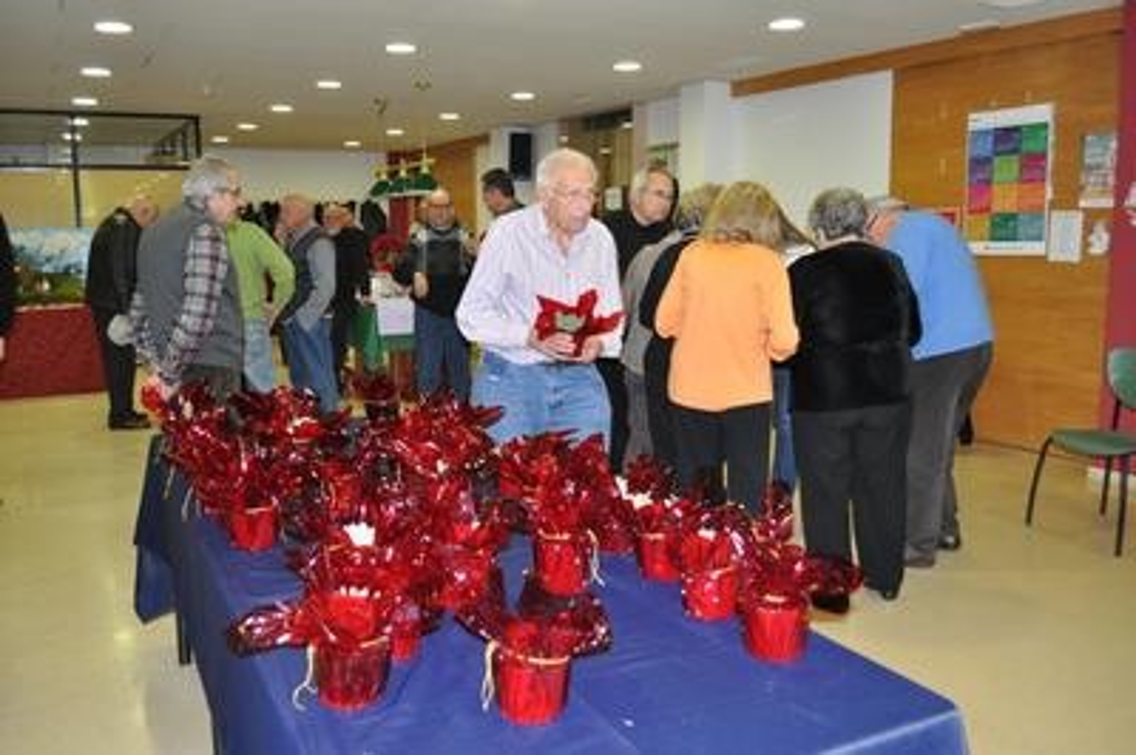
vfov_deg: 43.5
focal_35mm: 30
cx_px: 568
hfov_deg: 62.0
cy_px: 378
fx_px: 946
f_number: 3.8
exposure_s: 1/60
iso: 800
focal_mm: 20
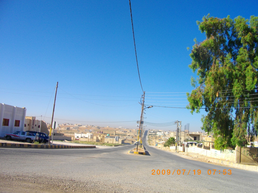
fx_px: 239
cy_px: 96
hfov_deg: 56.8
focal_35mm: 32
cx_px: 129
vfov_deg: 44.2
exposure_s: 1/400
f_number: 5.5
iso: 100
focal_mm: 5.7
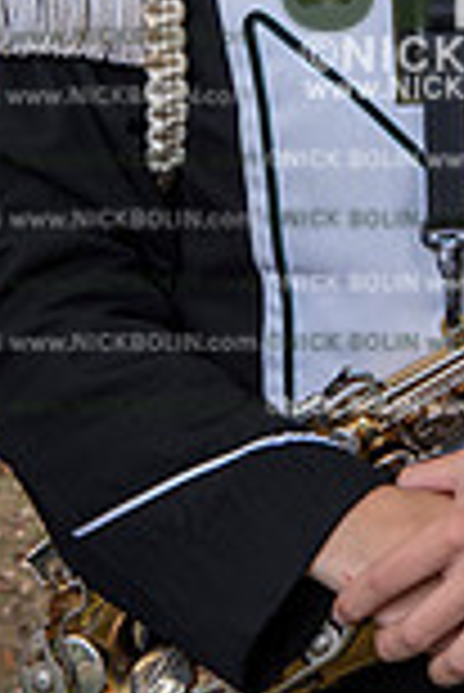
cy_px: -27
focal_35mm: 152
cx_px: 469
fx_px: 2932
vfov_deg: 13.3
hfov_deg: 9.0
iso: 500
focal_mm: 52
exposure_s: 1/100
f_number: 8
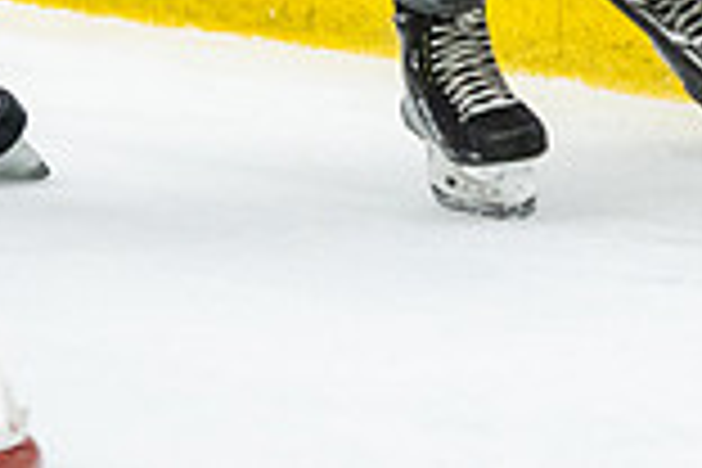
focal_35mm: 740
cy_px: -566
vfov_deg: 1.9
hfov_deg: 2.8
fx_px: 14429
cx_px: 441
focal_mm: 105
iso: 2200
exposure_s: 1/640
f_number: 2.8
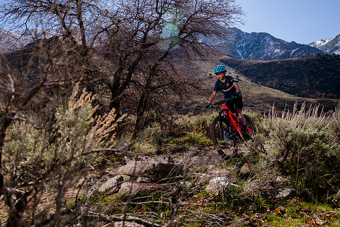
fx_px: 319
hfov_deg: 56.1
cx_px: 159
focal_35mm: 34
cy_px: 99
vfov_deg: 39.1
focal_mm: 30
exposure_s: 1/640
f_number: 6.3
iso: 160
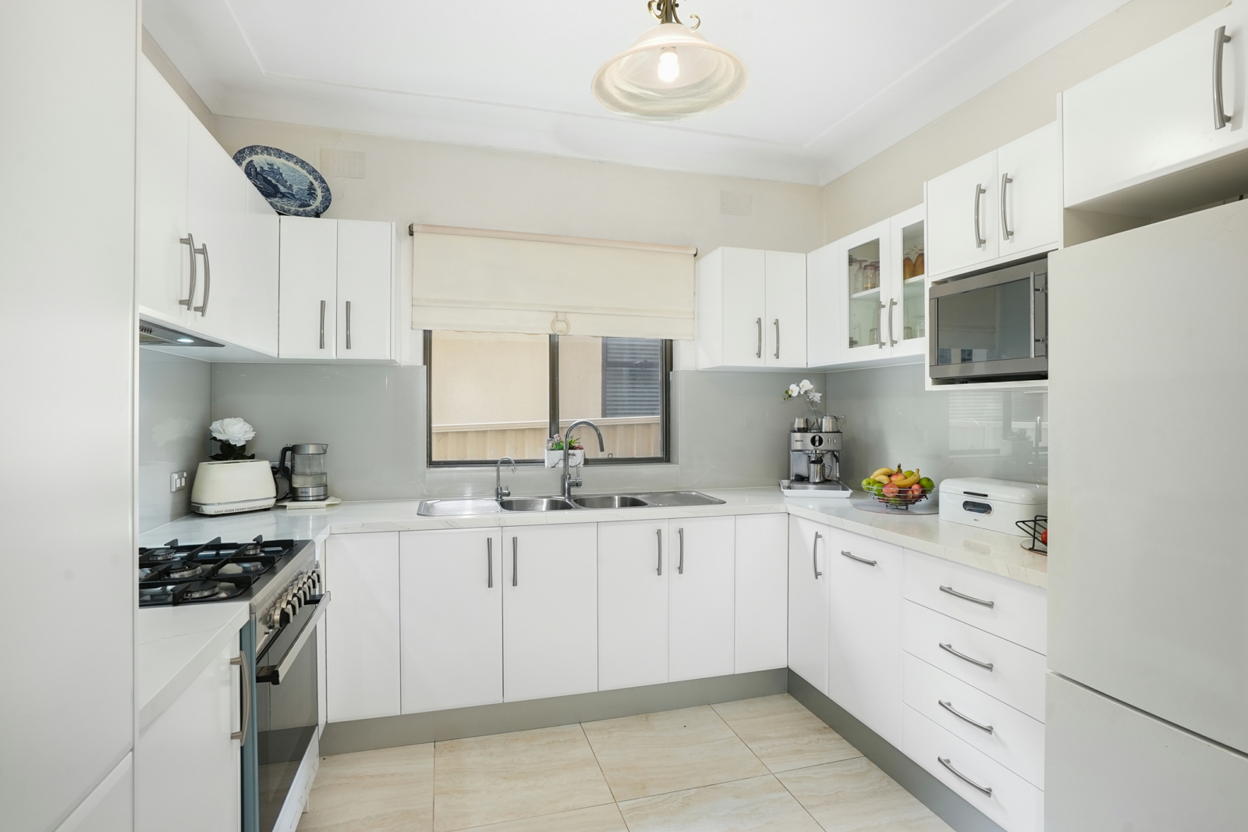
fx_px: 589
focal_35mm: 17
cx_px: 624
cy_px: 416
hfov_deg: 93.3
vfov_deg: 70.4
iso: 640
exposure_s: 1/6
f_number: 10
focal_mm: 17
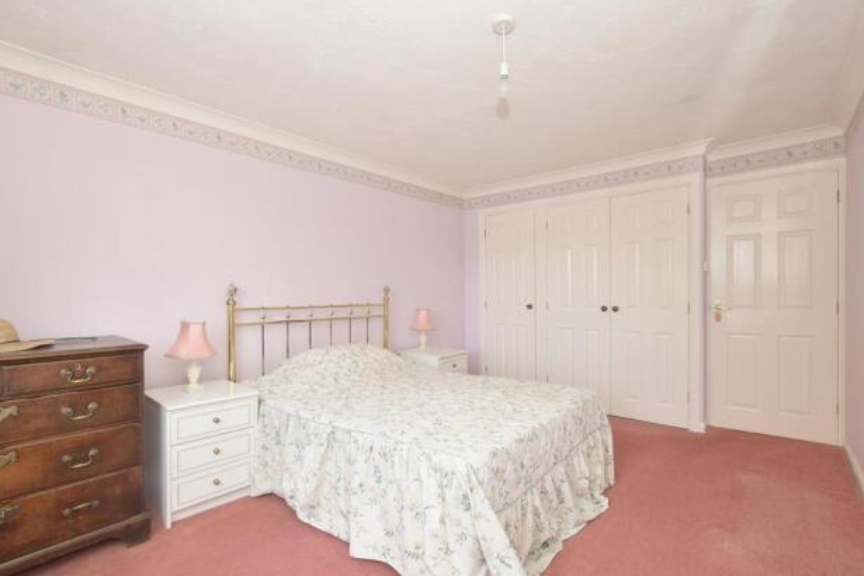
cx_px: 438
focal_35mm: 16
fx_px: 384
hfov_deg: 96.7
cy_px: 299
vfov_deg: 73.7
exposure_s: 1/10
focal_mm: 10
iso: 500
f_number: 9
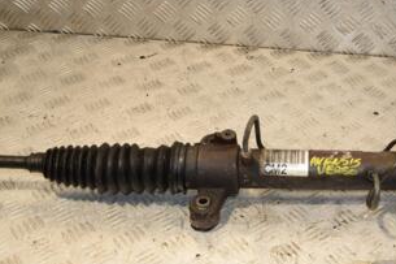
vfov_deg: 21.9
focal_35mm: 62
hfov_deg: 31.1
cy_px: 107
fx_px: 681
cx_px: 347
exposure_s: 1/200
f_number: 8
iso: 800
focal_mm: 21
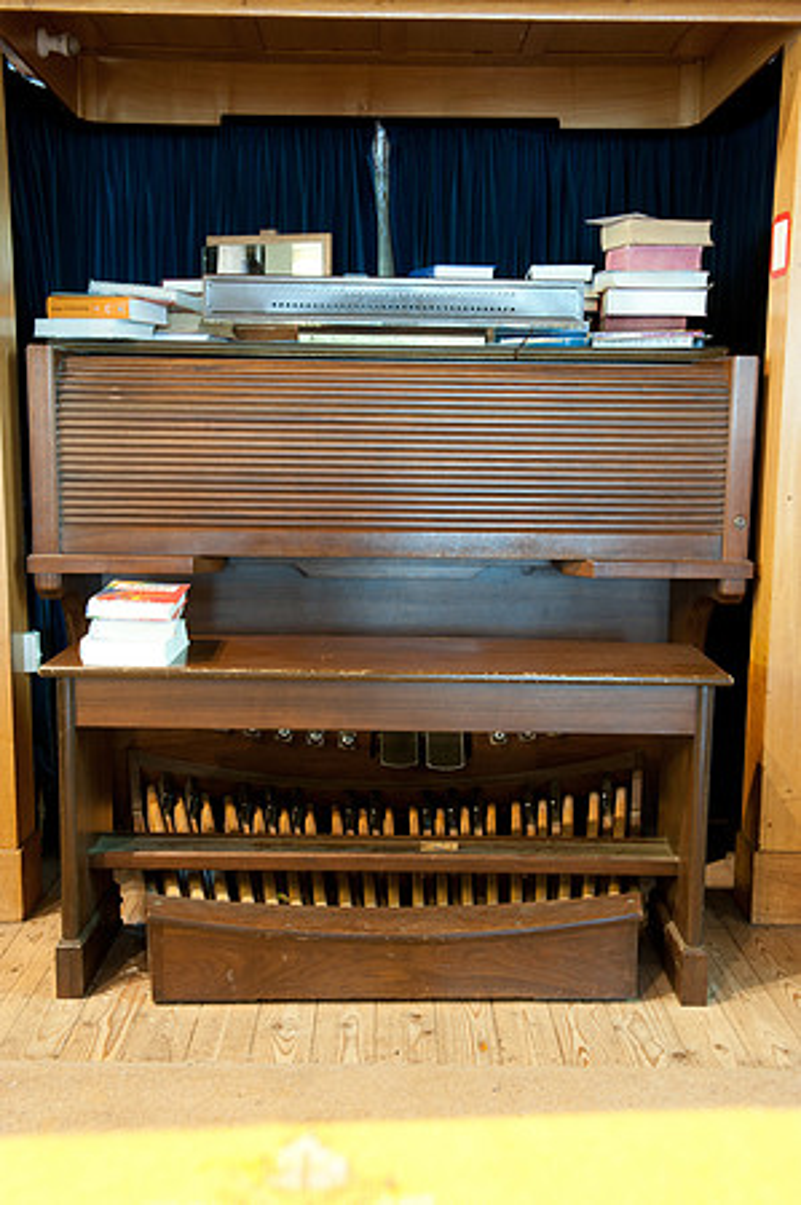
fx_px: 1271
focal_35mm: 38
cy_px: 602
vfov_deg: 50.7
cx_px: 400
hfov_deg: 35.0
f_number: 8
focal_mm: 38
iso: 1000
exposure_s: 1/1.25
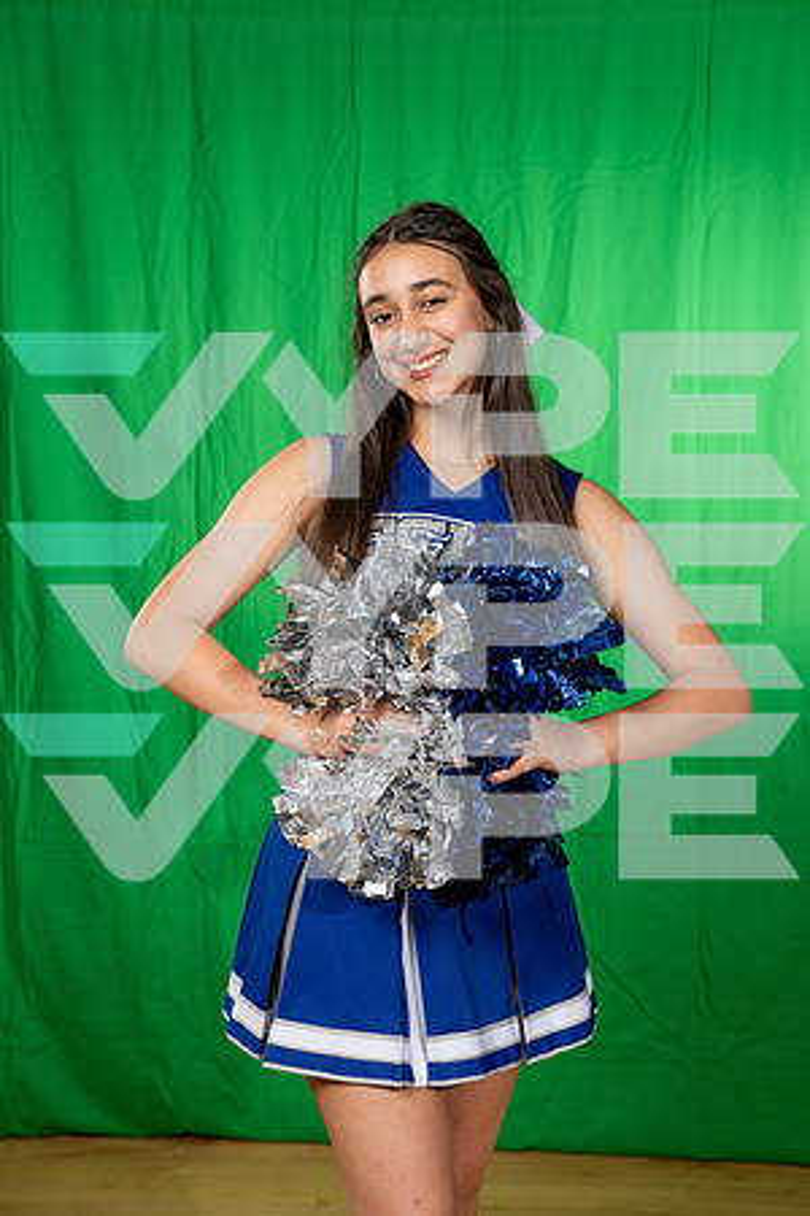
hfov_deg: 26.0
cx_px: 405
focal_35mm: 52
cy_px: 608
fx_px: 1755
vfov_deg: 38.2
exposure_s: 1/250
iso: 160
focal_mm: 52
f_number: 5
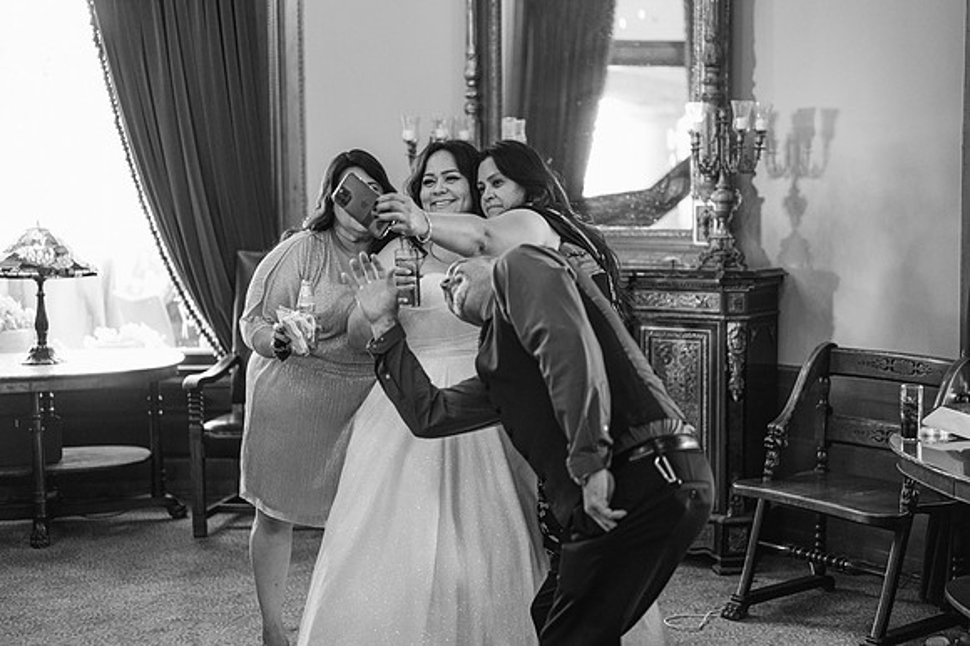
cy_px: 323
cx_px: 485
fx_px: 1346
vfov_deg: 27.0
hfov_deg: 39.6
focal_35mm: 50
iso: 1600
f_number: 1.8
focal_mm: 50
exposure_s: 1/125
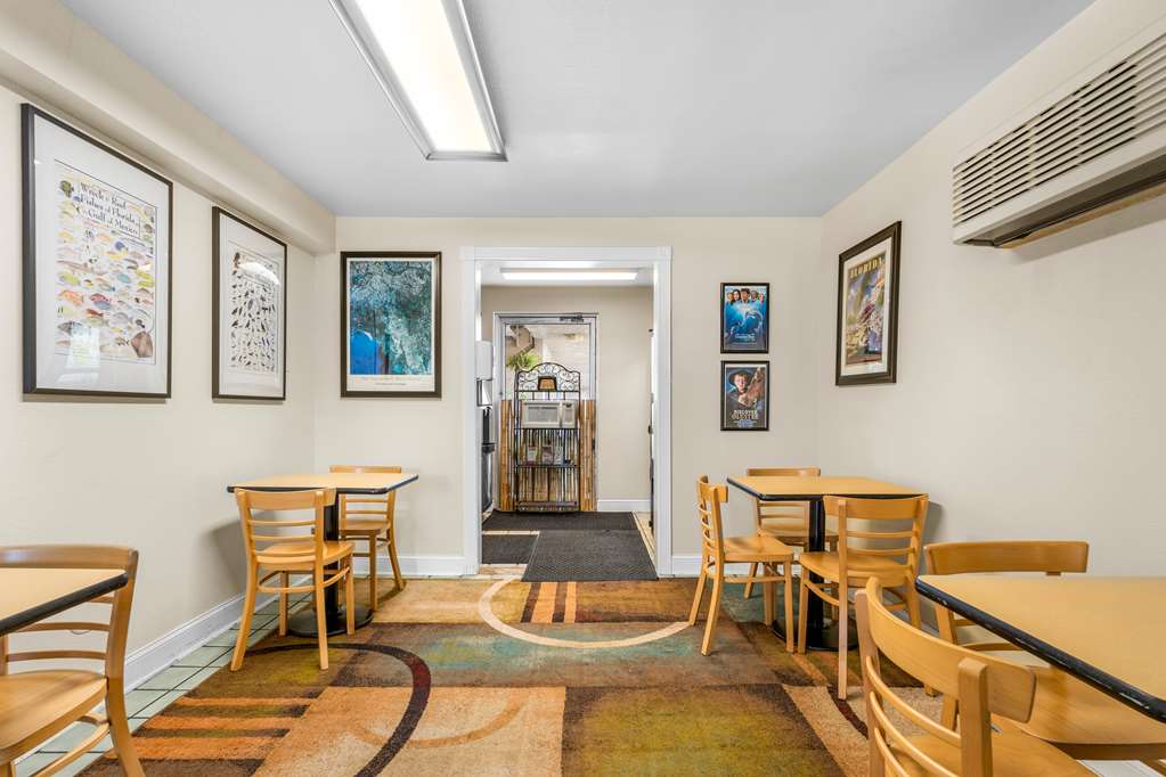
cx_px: 583
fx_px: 567
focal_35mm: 18
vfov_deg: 68.9
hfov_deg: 91.6
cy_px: 388
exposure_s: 1.6
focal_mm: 17.5
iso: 160
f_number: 9
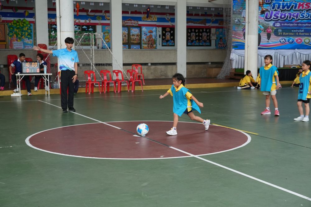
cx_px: 156
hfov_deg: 36.9
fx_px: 467
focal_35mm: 54
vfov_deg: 25.1
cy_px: 104
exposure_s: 1/500
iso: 1000
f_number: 5.6
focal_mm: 36
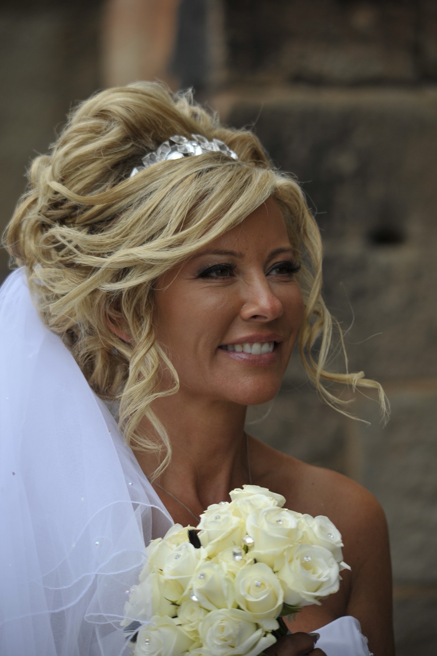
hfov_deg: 5.5
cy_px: 328
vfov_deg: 8.2
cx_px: 218
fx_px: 4560
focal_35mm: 250
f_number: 5.6
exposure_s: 1/1000
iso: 320
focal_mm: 250
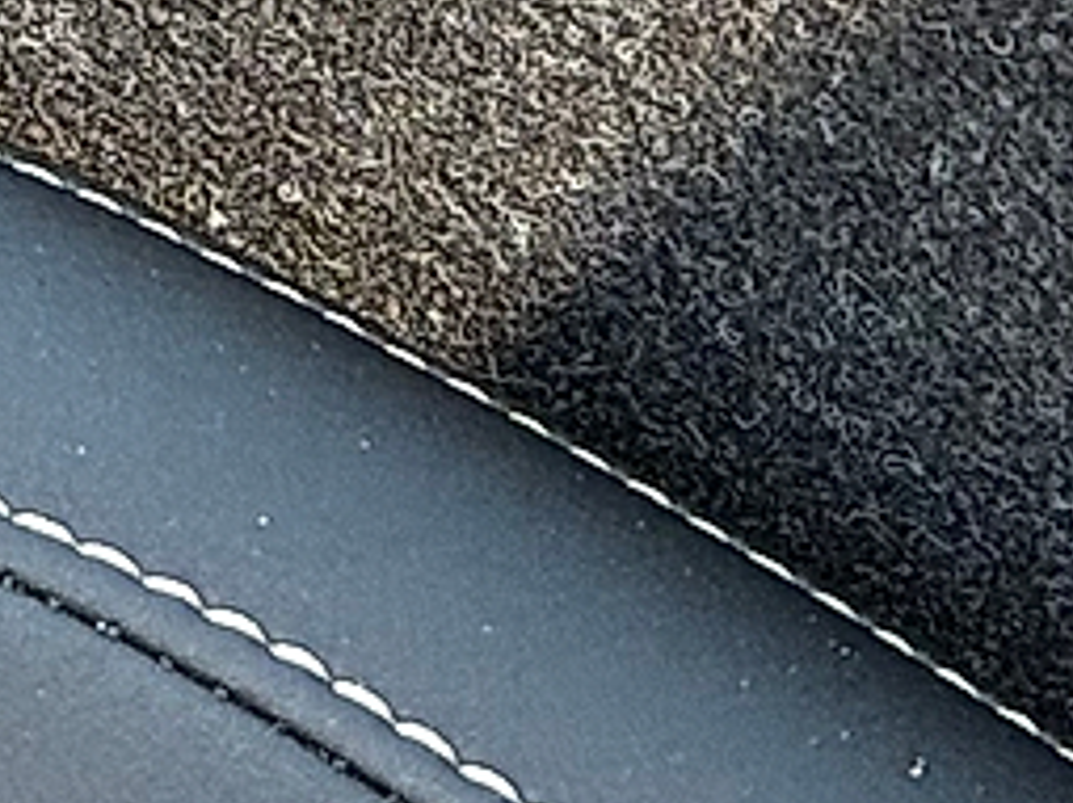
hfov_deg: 6.5
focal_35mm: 301
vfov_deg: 4.8
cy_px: -1055
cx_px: -227
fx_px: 9326
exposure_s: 1/89
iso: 200
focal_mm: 6.76
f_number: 1.78
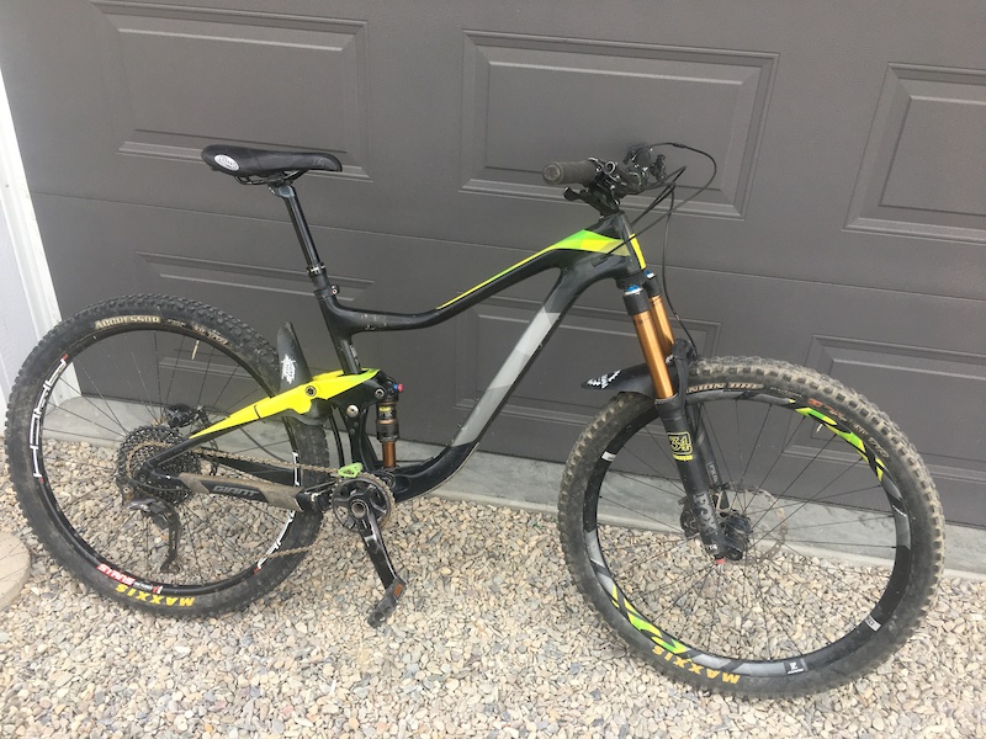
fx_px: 826
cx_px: 493
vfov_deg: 48.2
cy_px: 370
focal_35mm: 29
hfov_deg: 61.7
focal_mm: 4.15
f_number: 2.2
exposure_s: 1/120
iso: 40
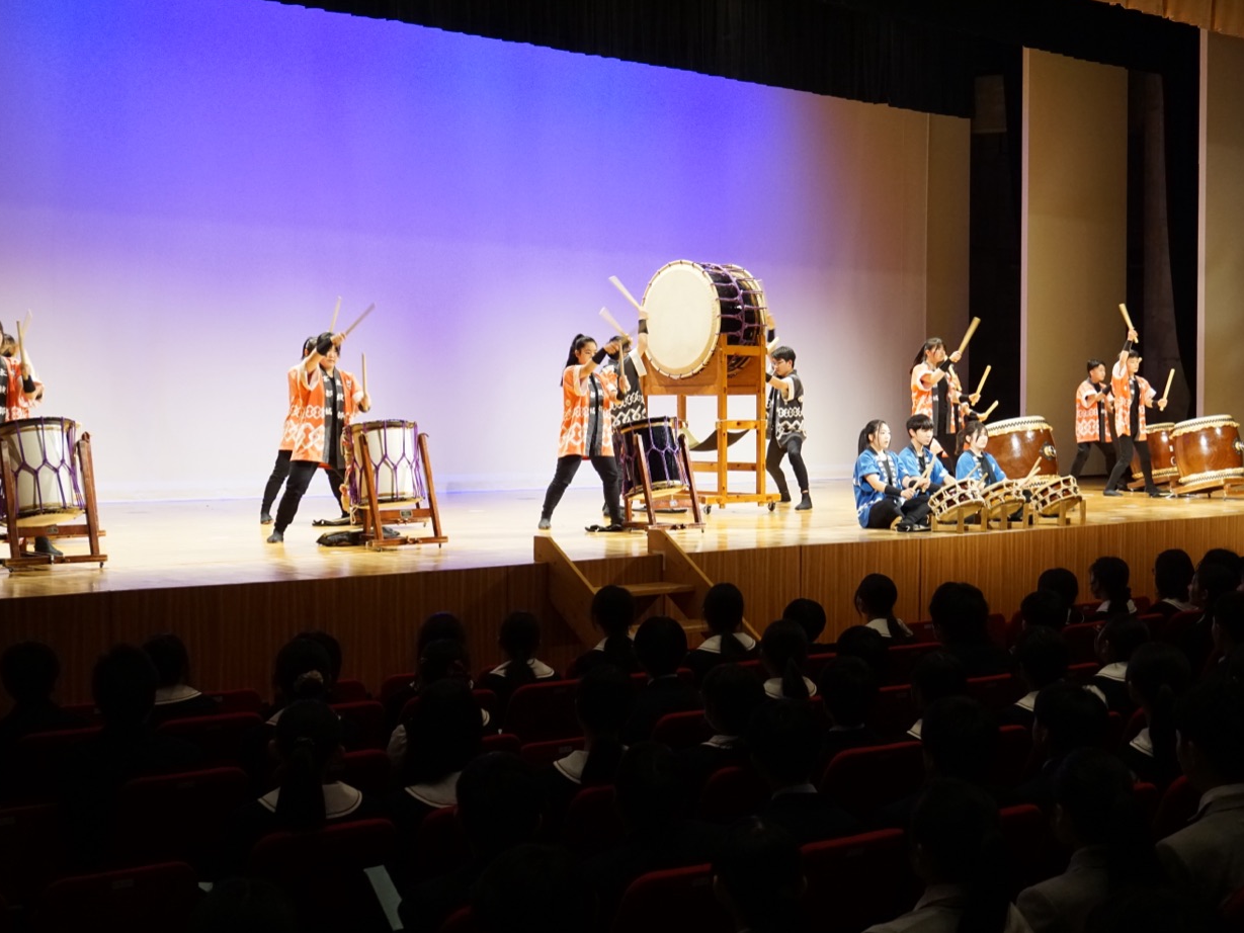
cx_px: 588
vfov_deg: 31.5
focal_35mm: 46
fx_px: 1653
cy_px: 464
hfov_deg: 41.2
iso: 1600
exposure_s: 1/60
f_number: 4.5
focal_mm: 28
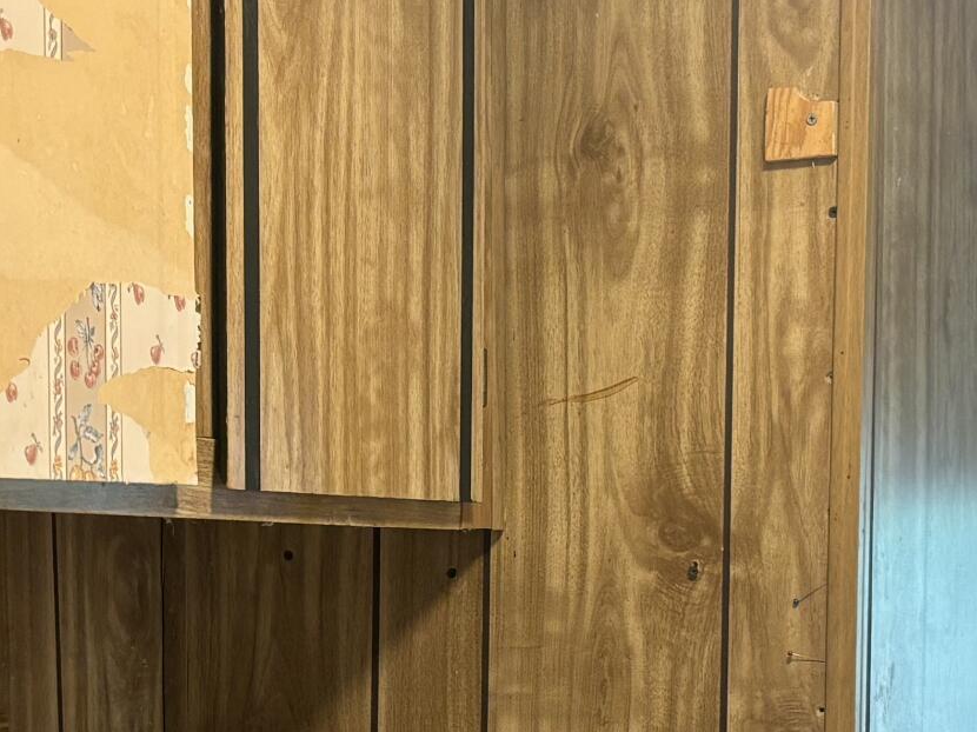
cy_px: 871
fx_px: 2652
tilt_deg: -6.5
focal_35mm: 94
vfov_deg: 15.2
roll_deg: +0.9
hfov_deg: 20.8
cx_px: 371
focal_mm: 5.96
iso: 100
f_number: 1.6
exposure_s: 1/60
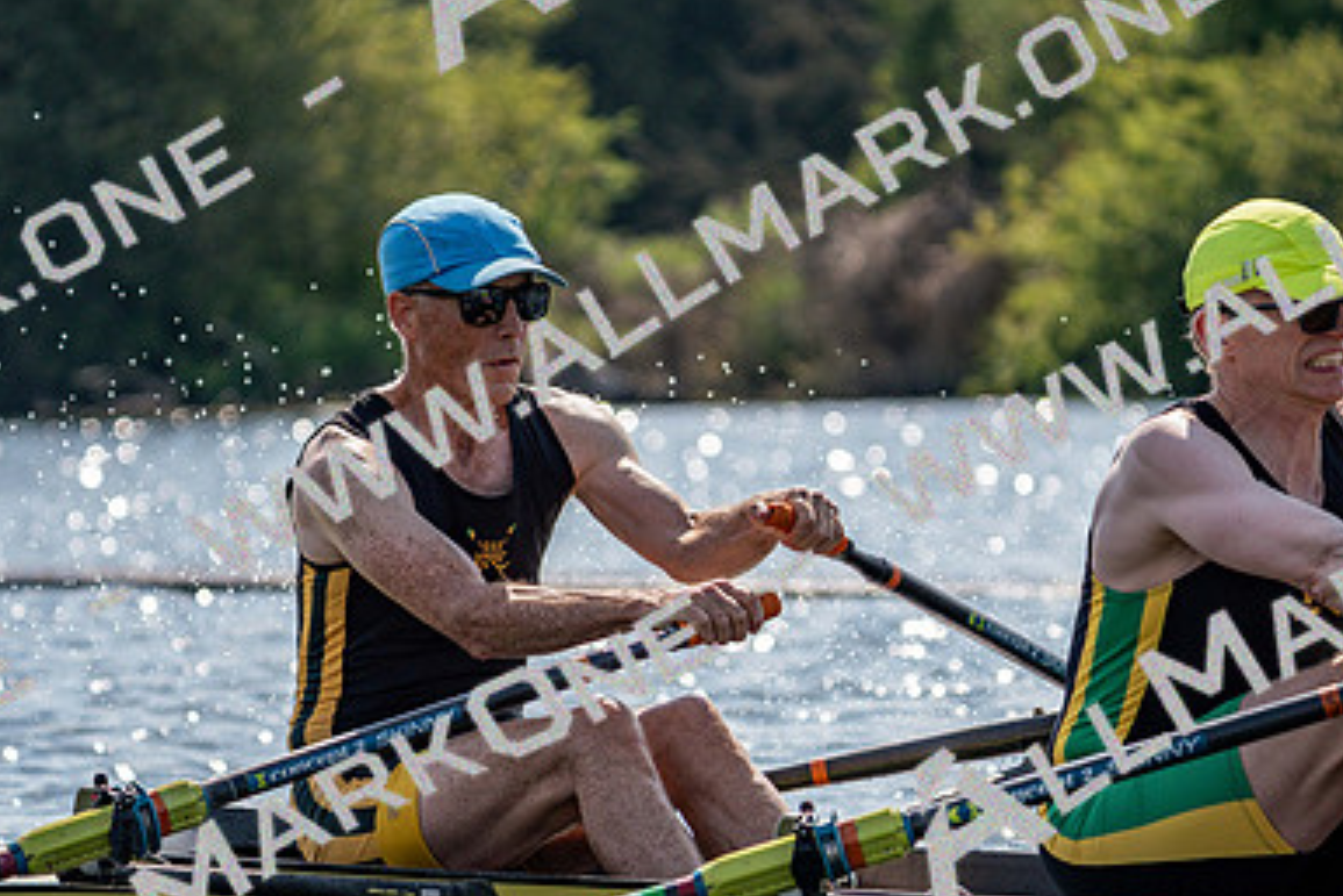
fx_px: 11233
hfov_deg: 6.8
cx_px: 617
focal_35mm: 301
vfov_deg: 4.6
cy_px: 584
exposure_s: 1/1600
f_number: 5.6
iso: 160
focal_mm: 200
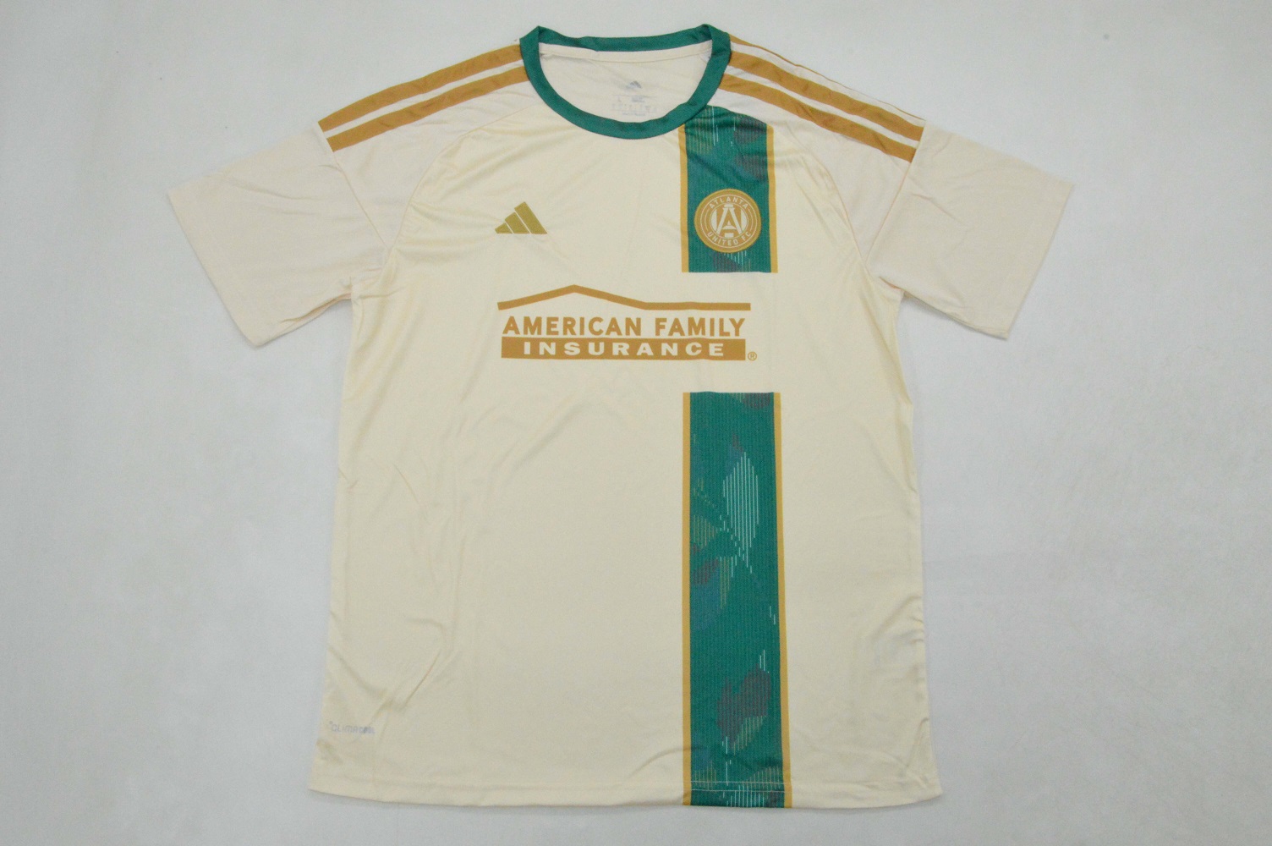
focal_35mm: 33
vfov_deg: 39.9
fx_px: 1165
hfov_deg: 57.3
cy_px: 423
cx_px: 636
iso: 6400
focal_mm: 22
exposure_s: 1/200
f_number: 25
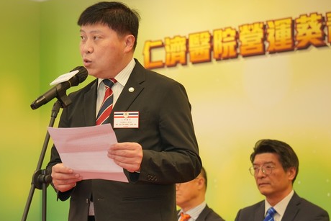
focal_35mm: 99
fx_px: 910
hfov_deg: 20.6
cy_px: 132
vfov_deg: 13.8
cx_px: 120
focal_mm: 68
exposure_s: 1/125
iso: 640
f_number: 2.8
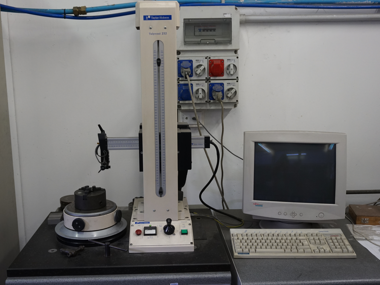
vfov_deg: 38.1
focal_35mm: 38
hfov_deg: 49.5
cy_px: 142
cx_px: 176
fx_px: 412
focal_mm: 23
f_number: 4
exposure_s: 1/160
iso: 800
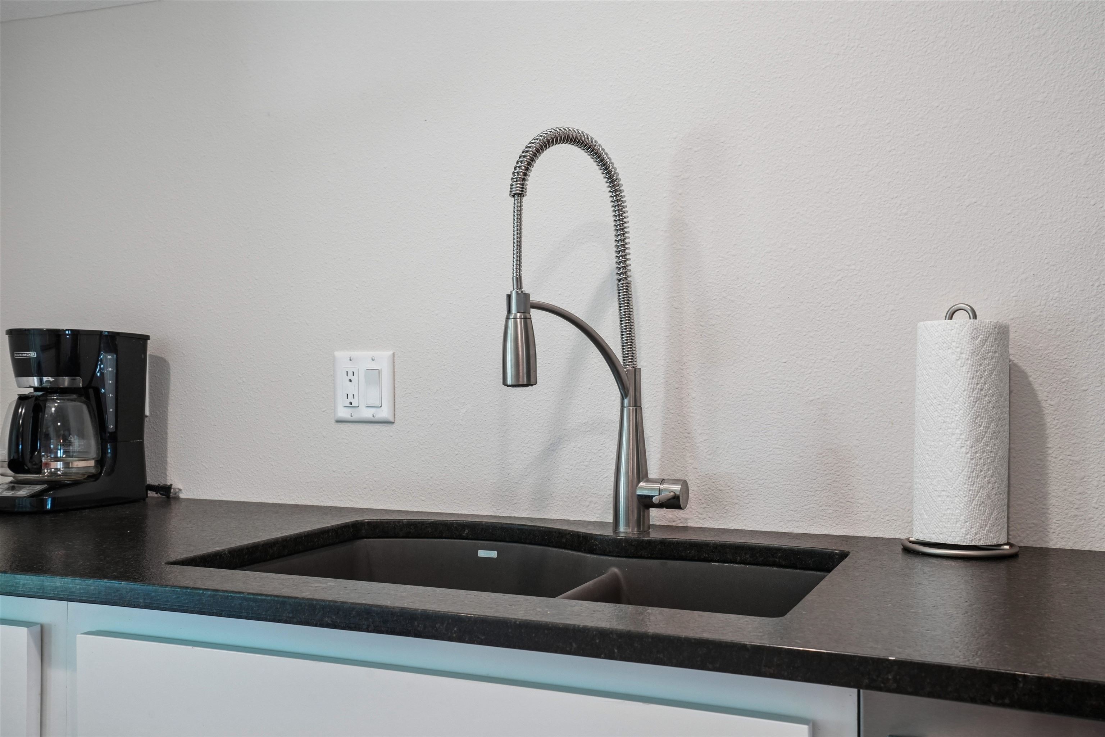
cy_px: 368
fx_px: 1074
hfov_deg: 54.4
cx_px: 552
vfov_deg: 37.9
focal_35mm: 35
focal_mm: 35
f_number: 10
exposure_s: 1/25
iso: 800
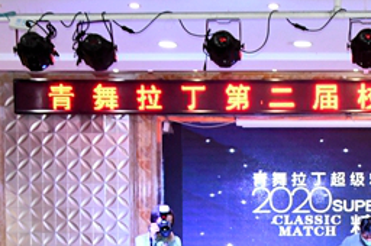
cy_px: 335
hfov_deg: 16.5
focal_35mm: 122
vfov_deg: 10.9
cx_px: 368
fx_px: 1256
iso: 5000
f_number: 8
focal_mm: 26
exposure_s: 1/250
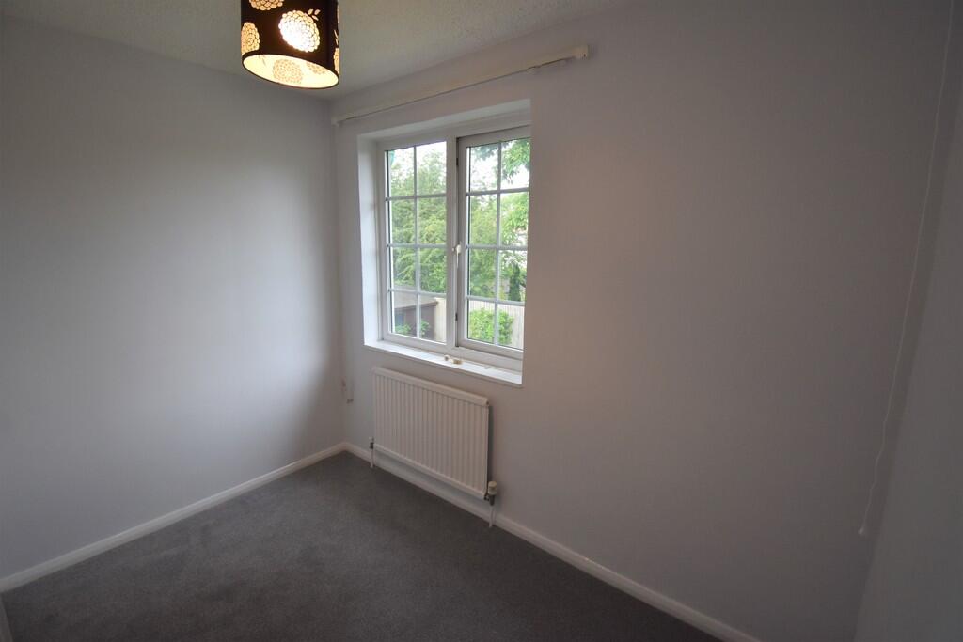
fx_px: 401
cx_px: 482
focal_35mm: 15
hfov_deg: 100.4
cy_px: 321
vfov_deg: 77.3
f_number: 4.5
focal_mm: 10
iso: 560
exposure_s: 1/250
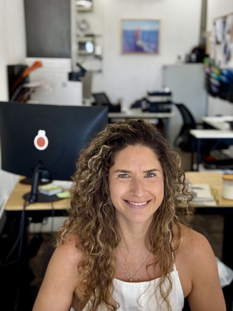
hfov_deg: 30.3
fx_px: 431
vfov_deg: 39.7
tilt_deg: -9.5
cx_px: 116
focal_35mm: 48
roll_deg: +1.1
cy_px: 156
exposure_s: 1/54
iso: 200
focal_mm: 6.76
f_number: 1.78
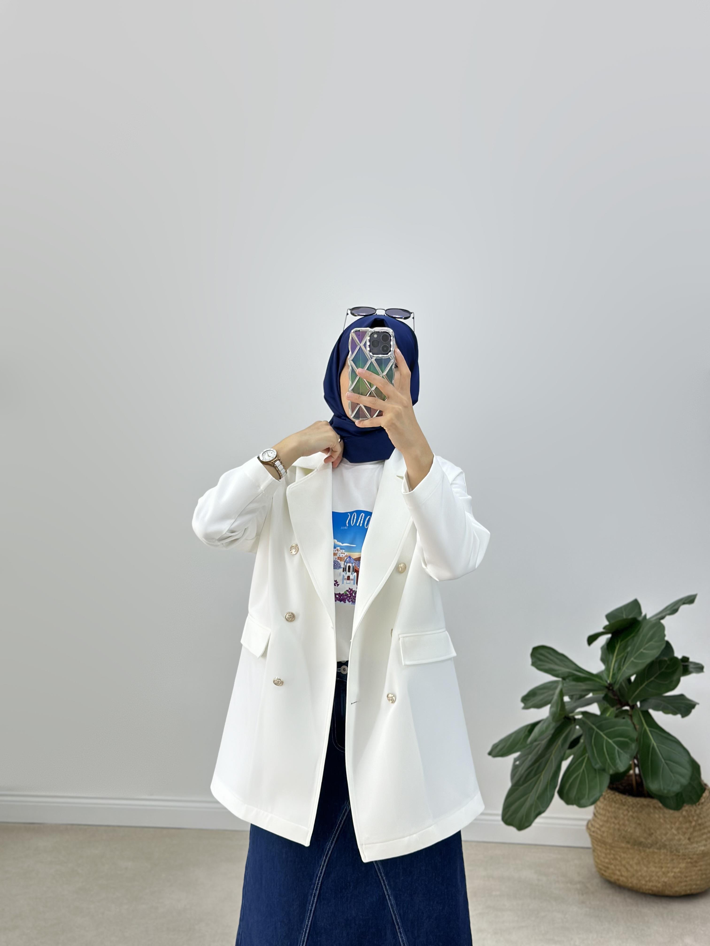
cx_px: 355
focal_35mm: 48
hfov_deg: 30.3
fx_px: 1313
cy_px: 473
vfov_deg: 39.7
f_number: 1.78
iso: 80
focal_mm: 6.86
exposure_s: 1/273
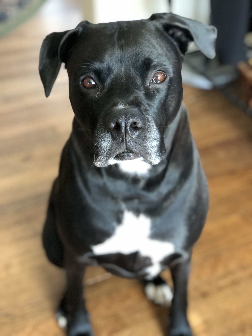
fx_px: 553
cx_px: 126
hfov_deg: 25.7
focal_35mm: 57
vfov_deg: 33.8
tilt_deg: -37.8
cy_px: 168
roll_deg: +1.3
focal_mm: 6.6
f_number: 2.8
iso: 400
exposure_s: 1/30
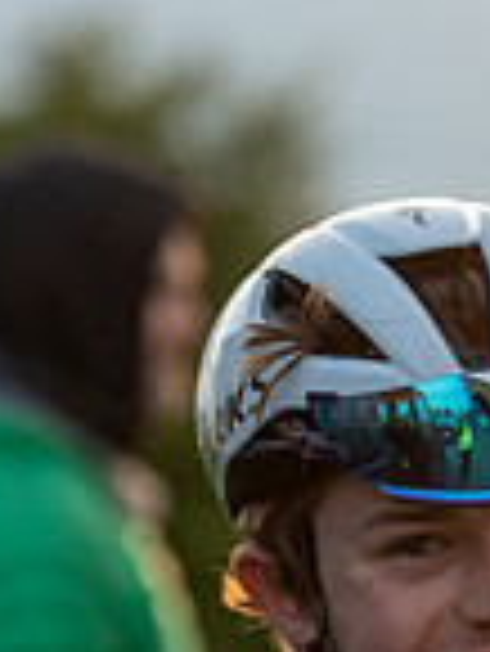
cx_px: 400
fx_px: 6068
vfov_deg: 6.1
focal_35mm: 322
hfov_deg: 4.6
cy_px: 791
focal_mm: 108
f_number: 3.2
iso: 400
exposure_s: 1/1250
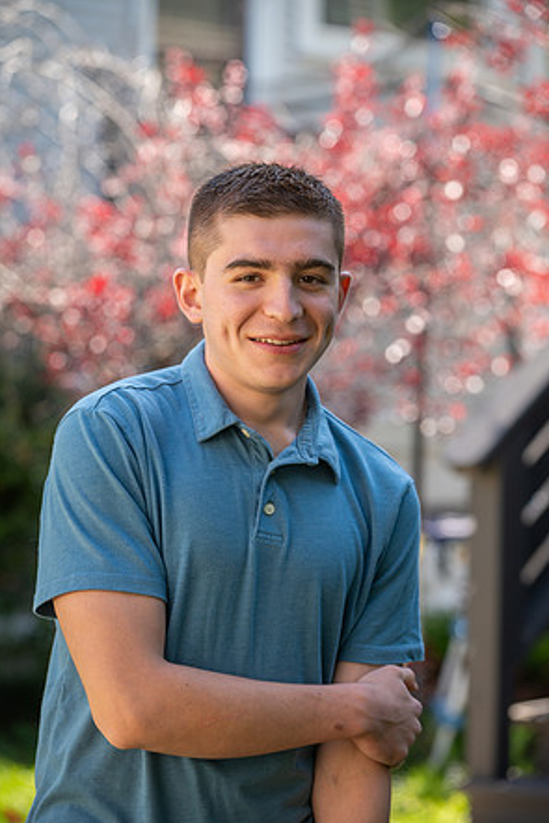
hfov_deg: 10.8
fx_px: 2903
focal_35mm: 127
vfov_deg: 16.1
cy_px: 417
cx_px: 276
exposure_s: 1/250
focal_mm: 125
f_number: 4
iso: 250
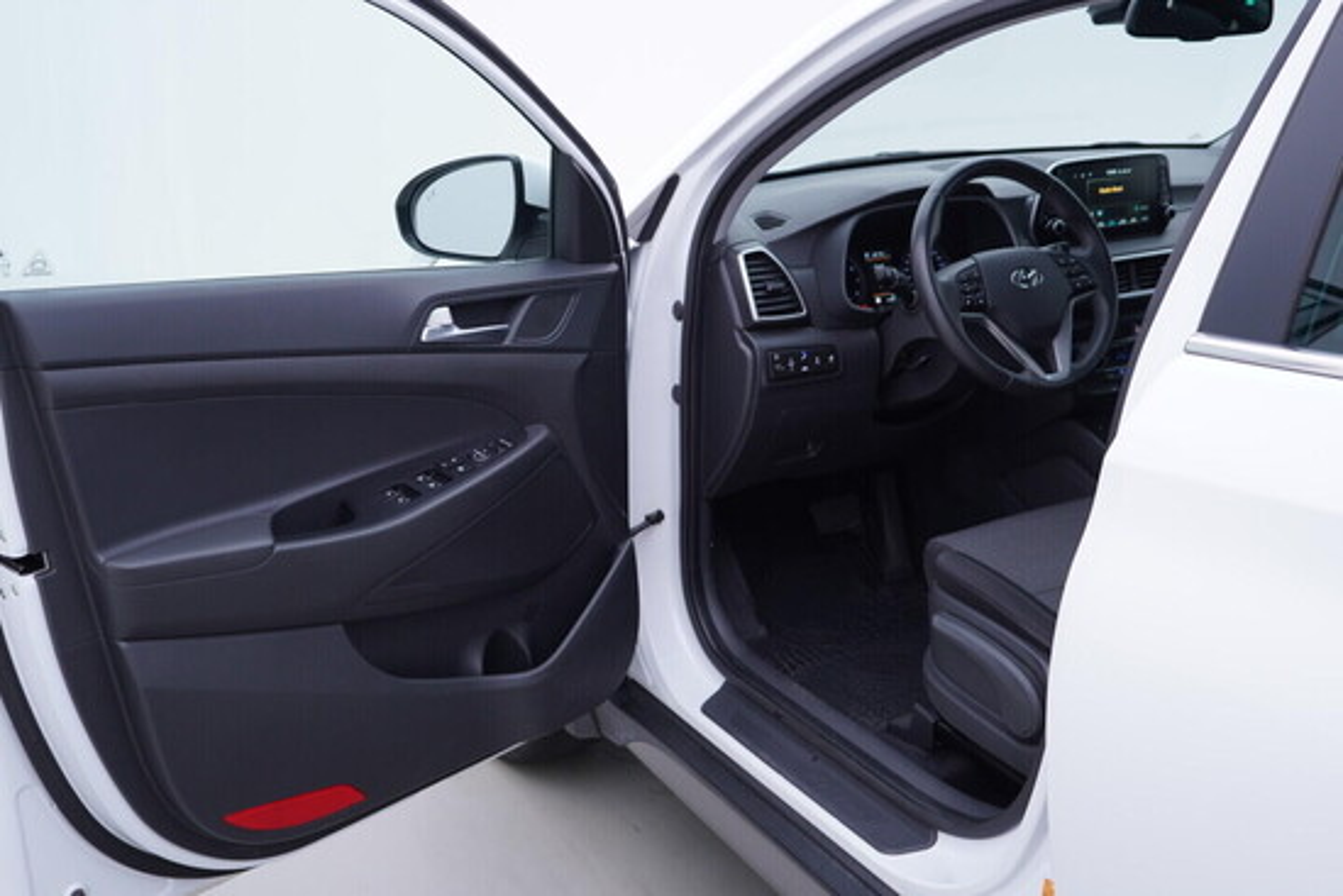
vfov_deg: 36.9
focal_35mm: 36
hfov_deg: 53.1
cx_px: 672
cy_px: 448
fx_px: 1343
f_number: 3.2
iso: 125
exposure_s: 1/50
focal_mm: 24
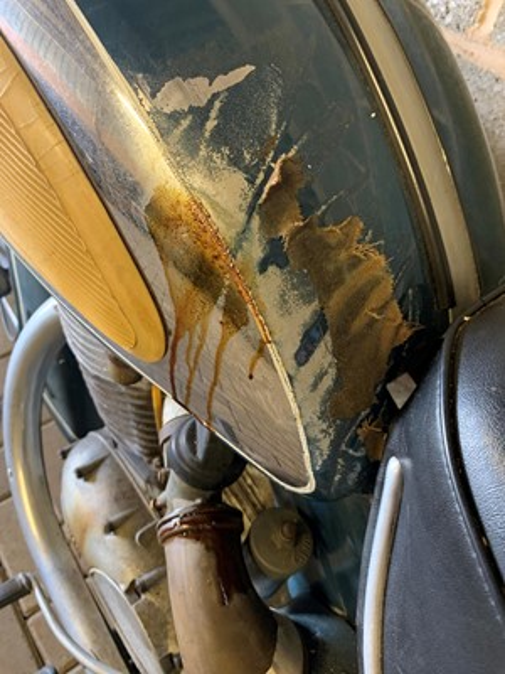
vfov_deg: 67.3
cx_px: 252
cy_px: 337
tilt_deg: -49.2
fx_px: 506
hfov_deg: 53.1
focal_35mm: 26
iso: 250
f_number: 1.8
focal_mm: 4.25
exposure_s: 1/33
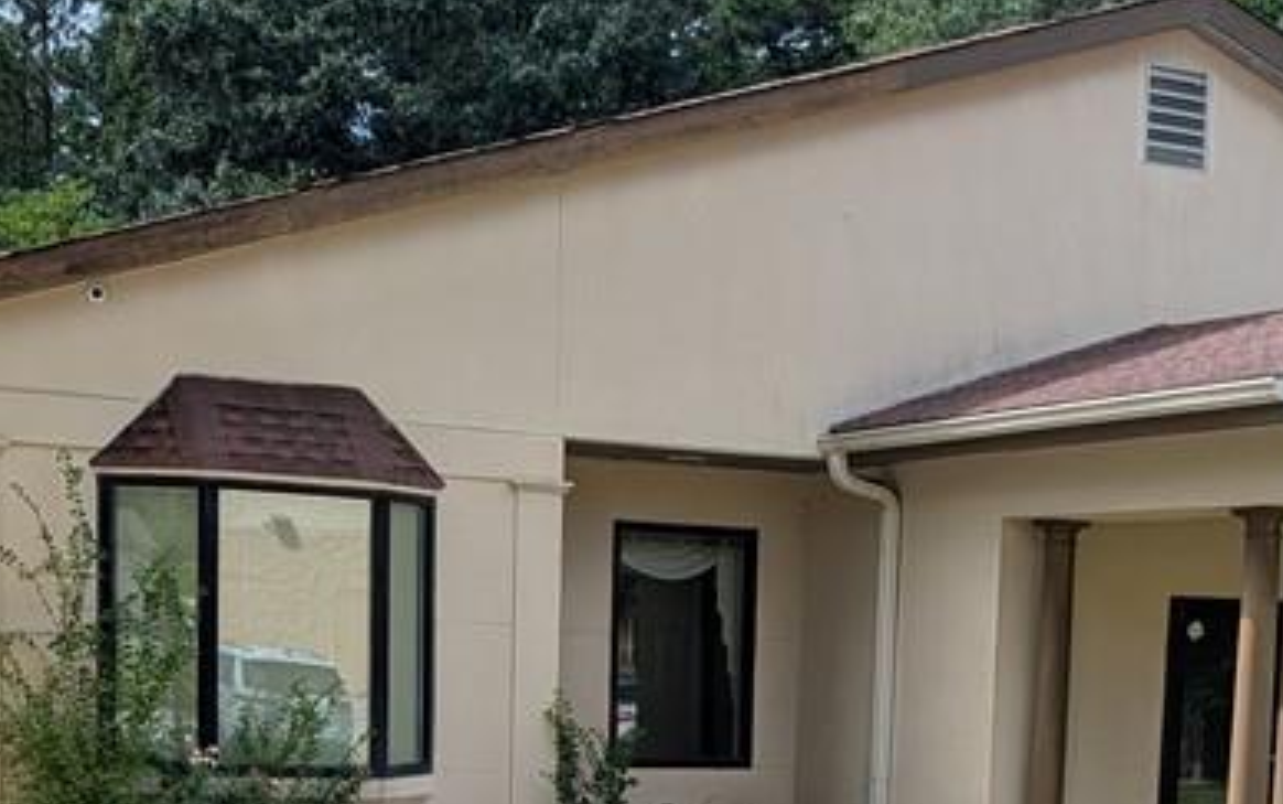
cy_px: 883
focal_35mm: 67
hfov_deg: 30.5
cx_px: 785
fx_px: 2344
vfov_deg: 18.7
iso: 19
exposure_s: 1/730
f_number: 1.68
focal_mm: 6.9
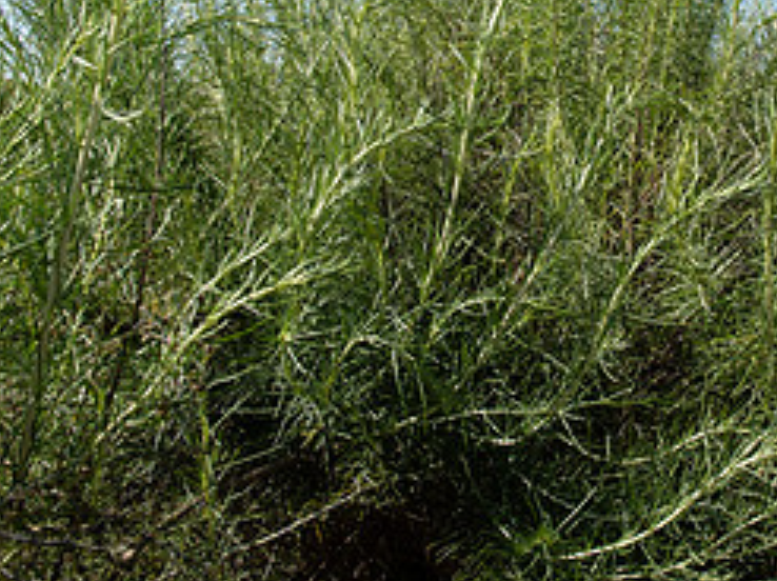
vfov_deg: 24.4
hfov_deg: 32.6
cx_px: 588
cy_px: 49
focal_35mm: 58
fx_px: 1301
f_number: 8
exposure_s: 1/1000
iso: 400
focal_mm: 24
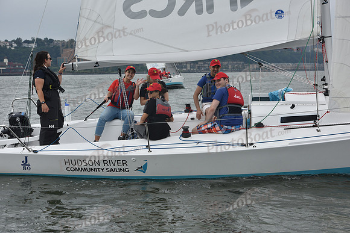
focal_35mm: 92
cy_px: 116
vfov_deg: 14.9
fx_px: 895
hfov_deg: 22.1
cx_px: 175
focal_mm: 92
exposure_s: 1/800
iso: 400
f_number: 8
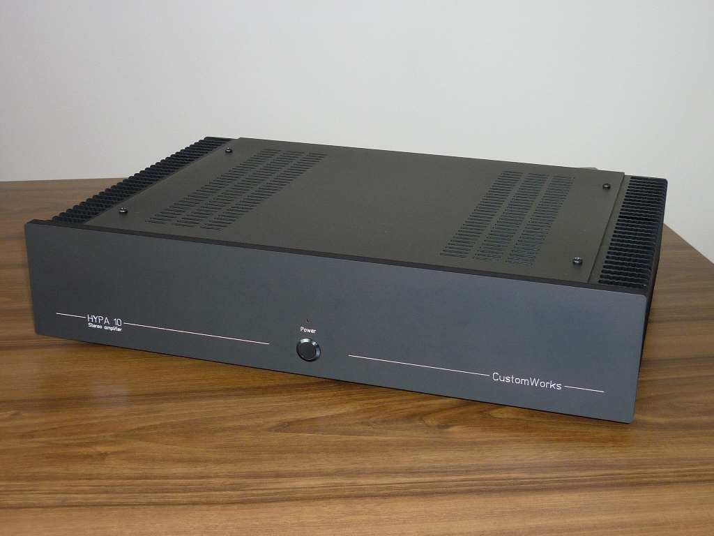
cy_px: 268
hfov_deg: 37.5
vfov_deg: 28.6
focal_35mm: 51
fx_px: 1052
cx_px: 357
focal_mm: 5.9
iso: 100
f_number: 2.9
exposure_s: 1/30
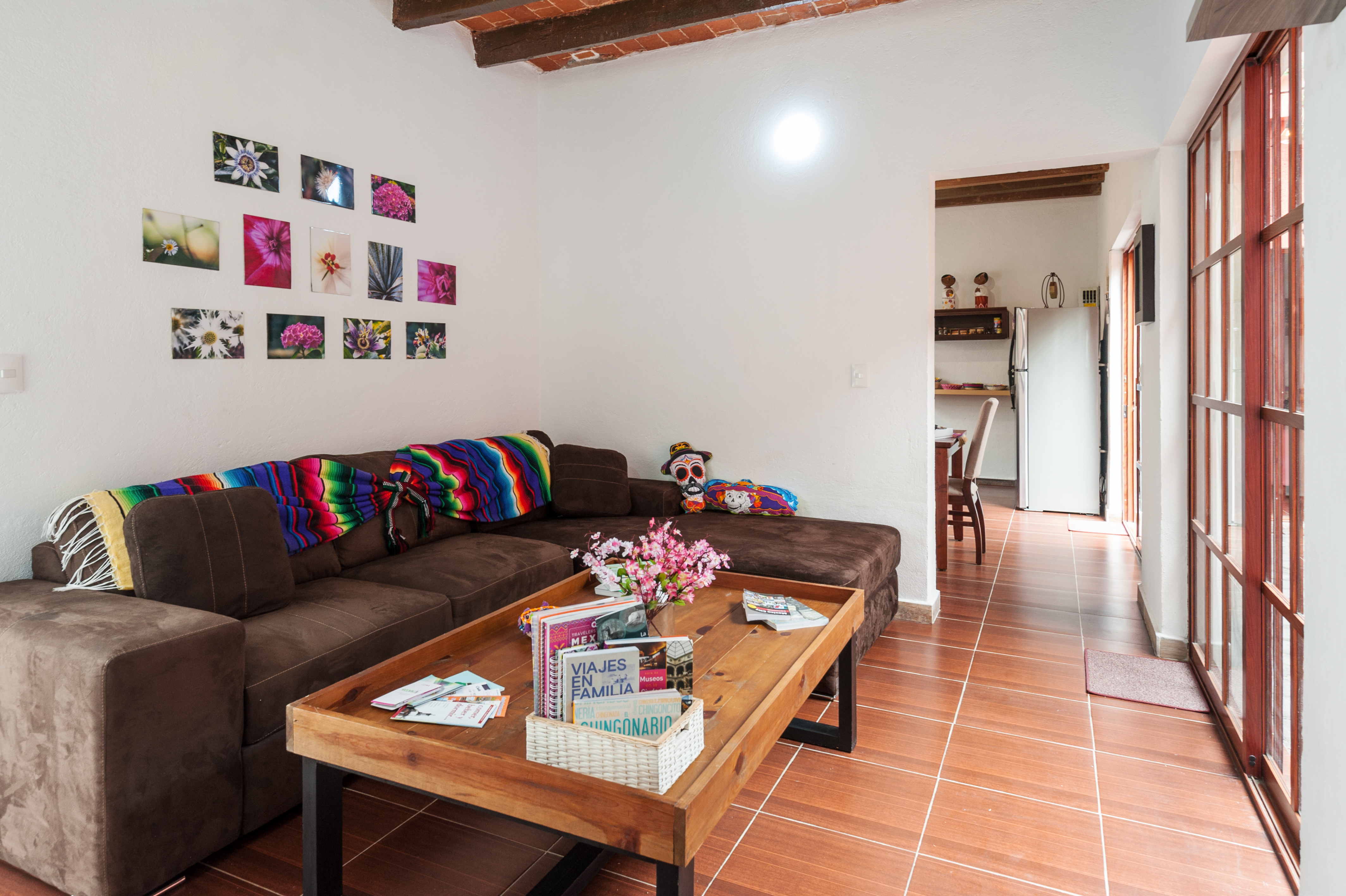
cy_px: 448
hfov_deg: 84.0
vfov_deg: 61.9
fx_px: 747
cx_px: 673
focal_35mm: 20
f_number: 8
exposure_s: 1/6
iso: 400
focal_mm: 20
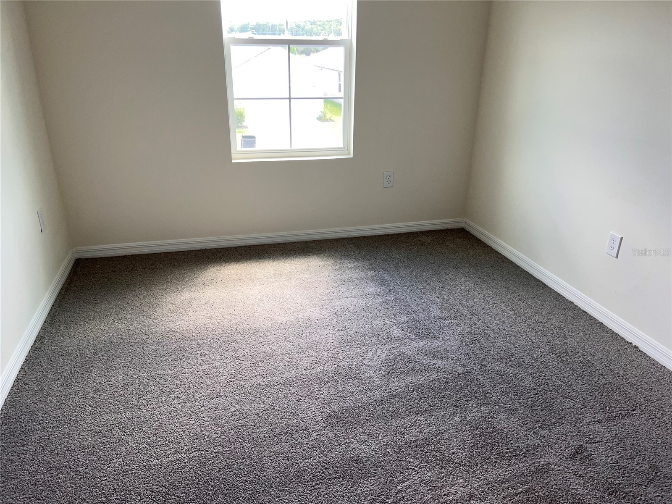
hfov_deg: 67.3
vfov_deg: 53.1
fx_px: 505
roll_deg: -1.4
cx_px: 336
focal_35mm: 26
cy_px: 252
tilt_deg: -23.6
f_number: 1.5
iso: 64
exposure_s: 1/139
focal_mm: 5.7
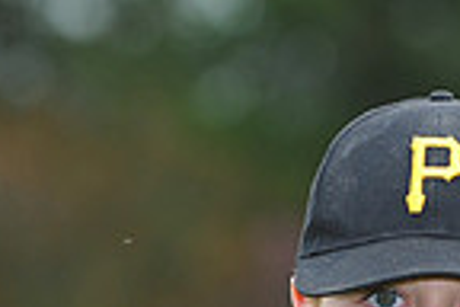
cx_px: 425
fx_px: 8471
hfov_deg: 3.1
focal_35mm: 663
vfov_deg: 2.1
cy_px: 537
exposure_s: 1/400
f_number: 5
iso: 400
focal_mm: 165
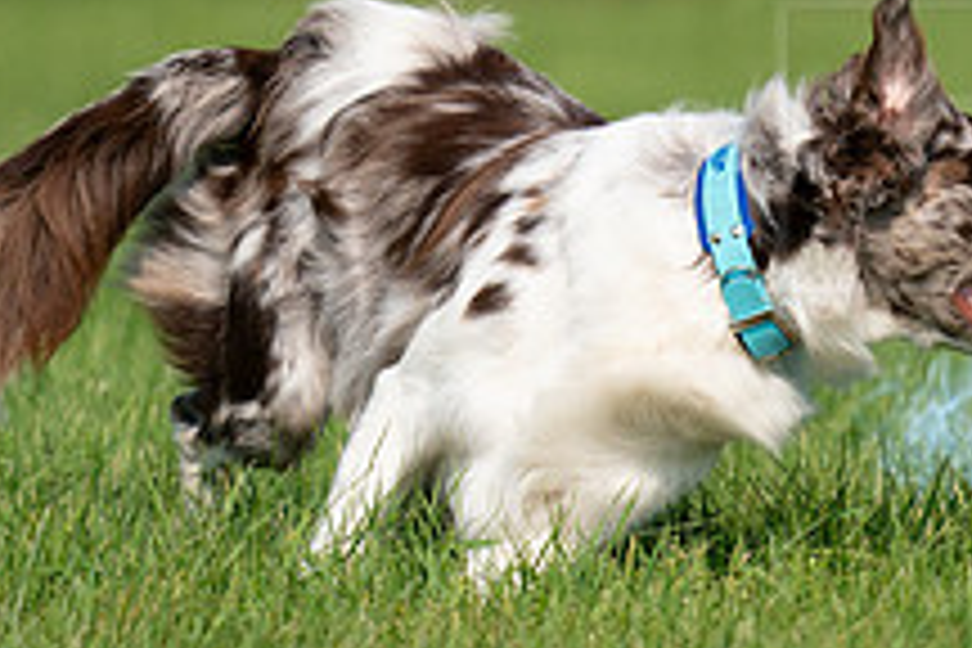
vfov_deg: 1.4
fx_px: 25783
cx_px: 1206
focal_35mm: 955
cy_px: 223
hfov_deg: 2.2
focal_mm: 356
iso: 800
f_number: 6.3
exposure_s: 1/4000
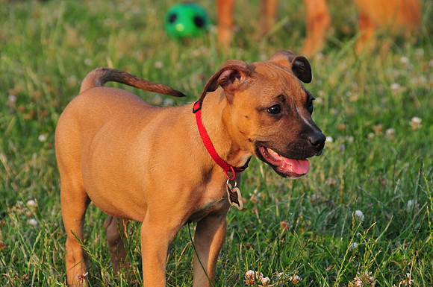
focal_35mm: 300
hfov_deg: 6.9
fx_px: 3603
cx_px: 216
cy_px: 144
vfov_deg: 4.6
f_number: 10
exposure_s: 1/400
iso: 800
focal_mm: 200
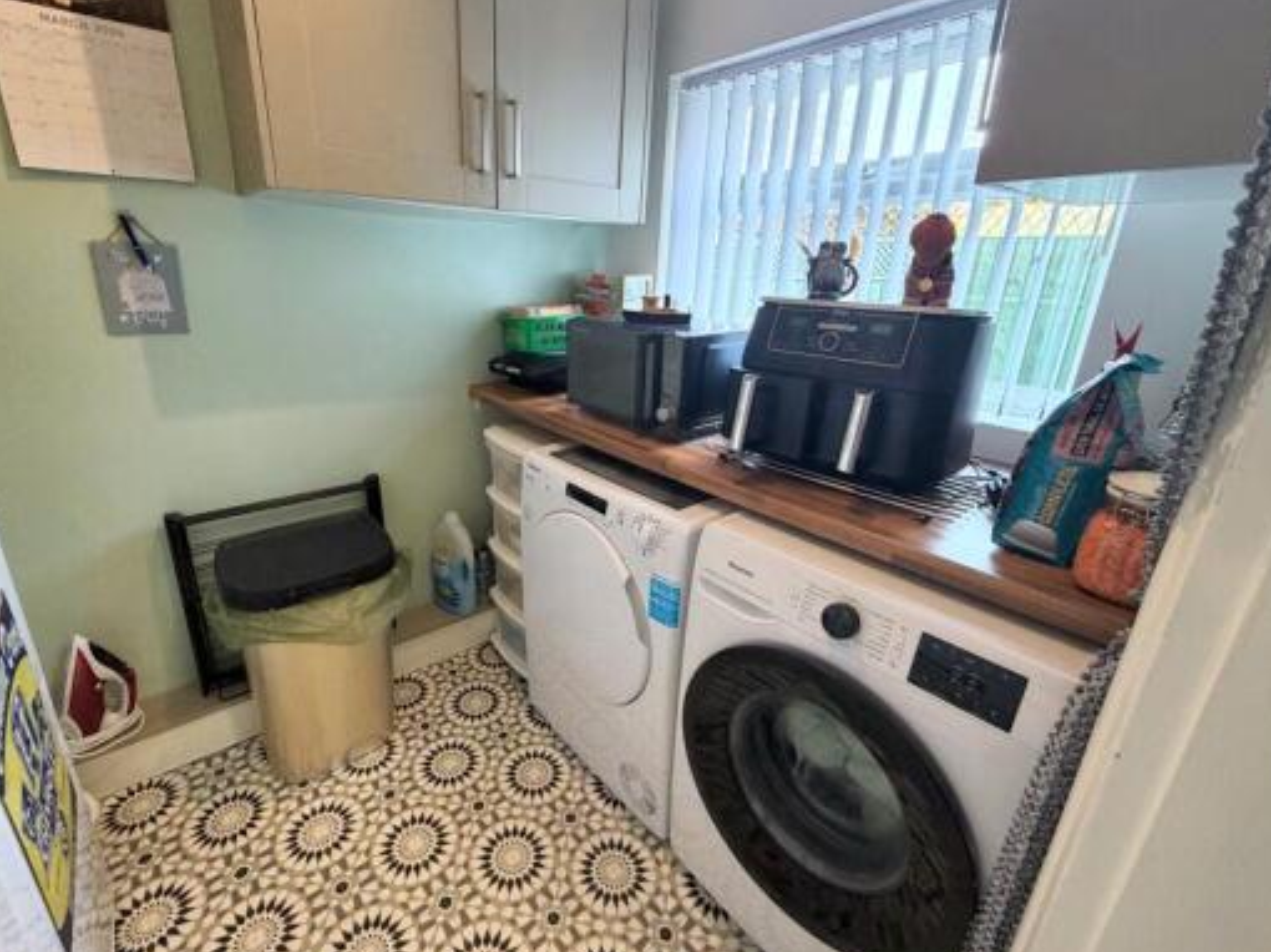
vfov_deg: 78.0
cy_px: 455
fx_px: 587
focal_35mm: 16
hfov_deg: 94.4
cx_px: 594
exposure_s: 1/50
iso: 250
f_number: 2.2
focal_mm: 2.22
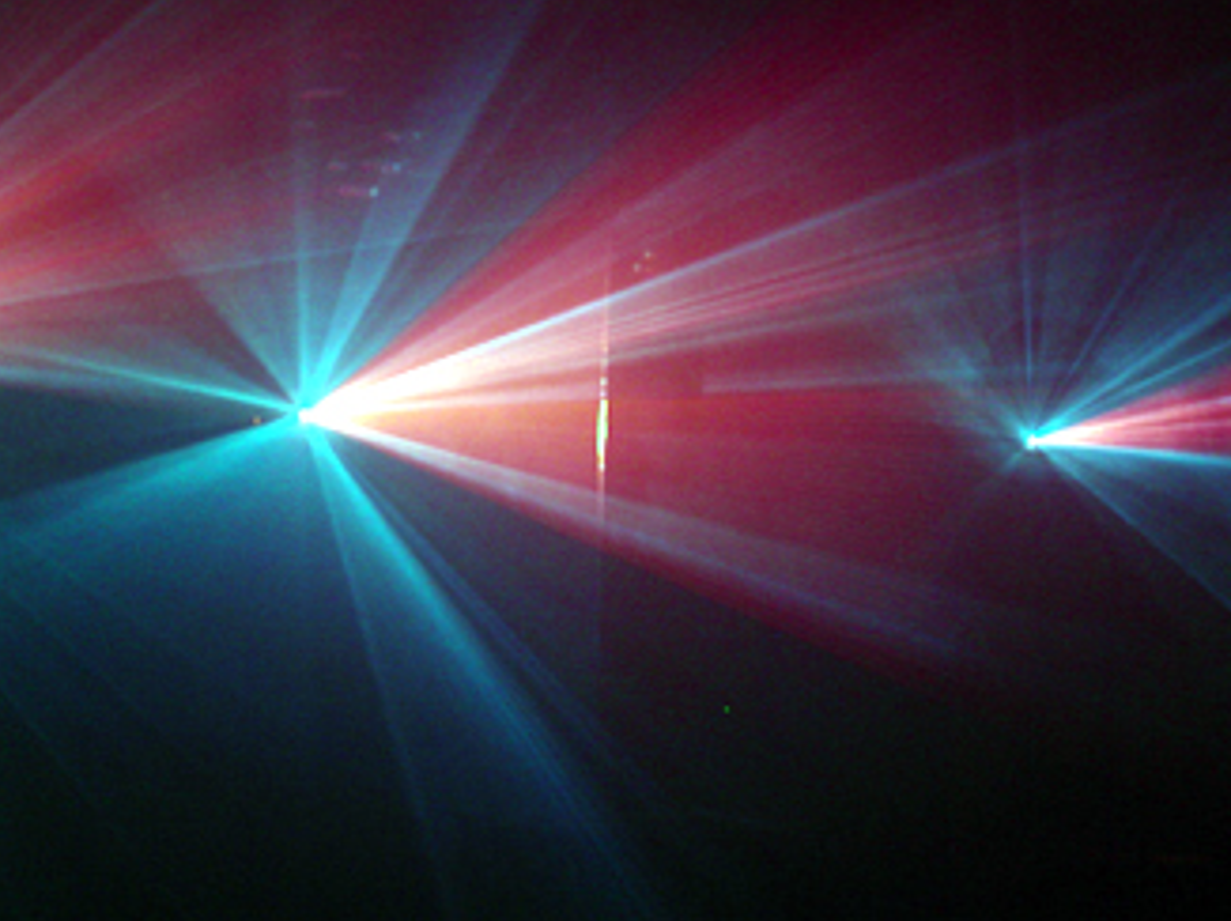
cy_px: 498
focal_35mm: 47
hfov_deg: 40.4
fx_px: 1670
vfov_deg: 30.8
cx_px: 659
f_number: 2.8
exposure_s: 1/3
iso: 200
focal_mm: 7.8
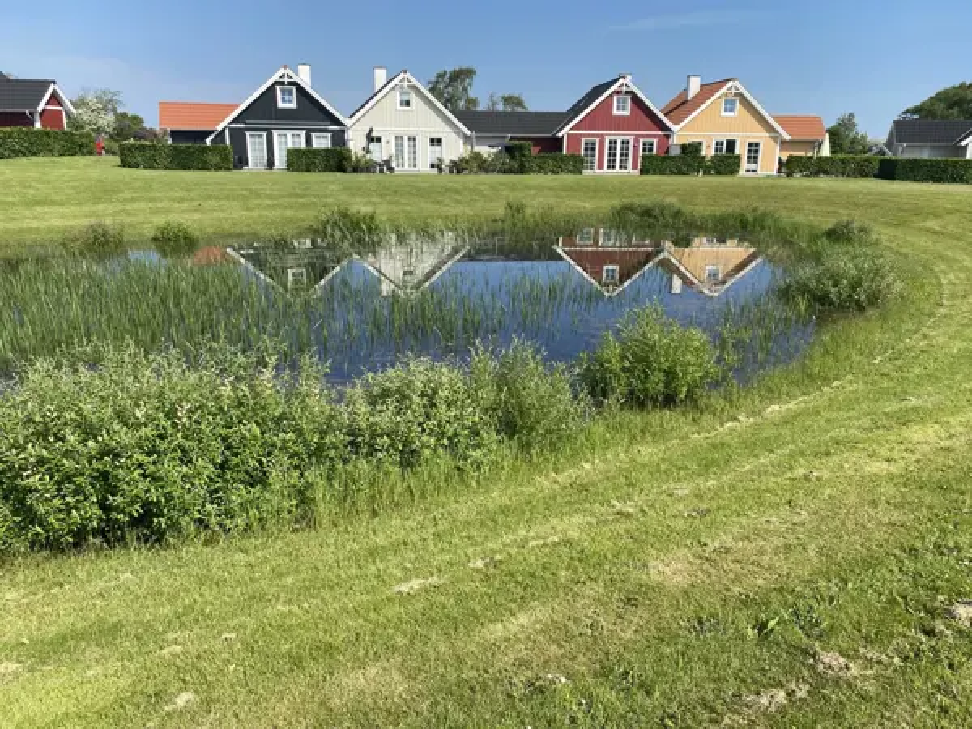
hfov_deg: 67.3
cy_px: 364
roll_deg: -0.6
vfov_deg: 53.1
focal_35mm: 26
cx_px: 486
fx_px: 730
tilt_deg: -16.4
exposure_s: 1/2268
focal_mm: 4.25
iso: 32
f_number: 1.8
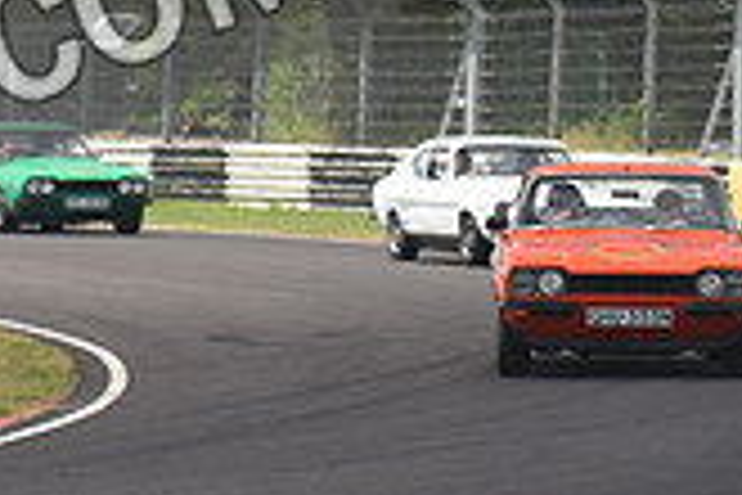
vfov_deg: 3.3
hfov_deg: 4.8
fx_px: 8697
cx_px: -513
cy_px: 101
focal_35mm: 422
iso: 400
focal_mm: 120
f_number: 5.6
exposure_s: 1/640
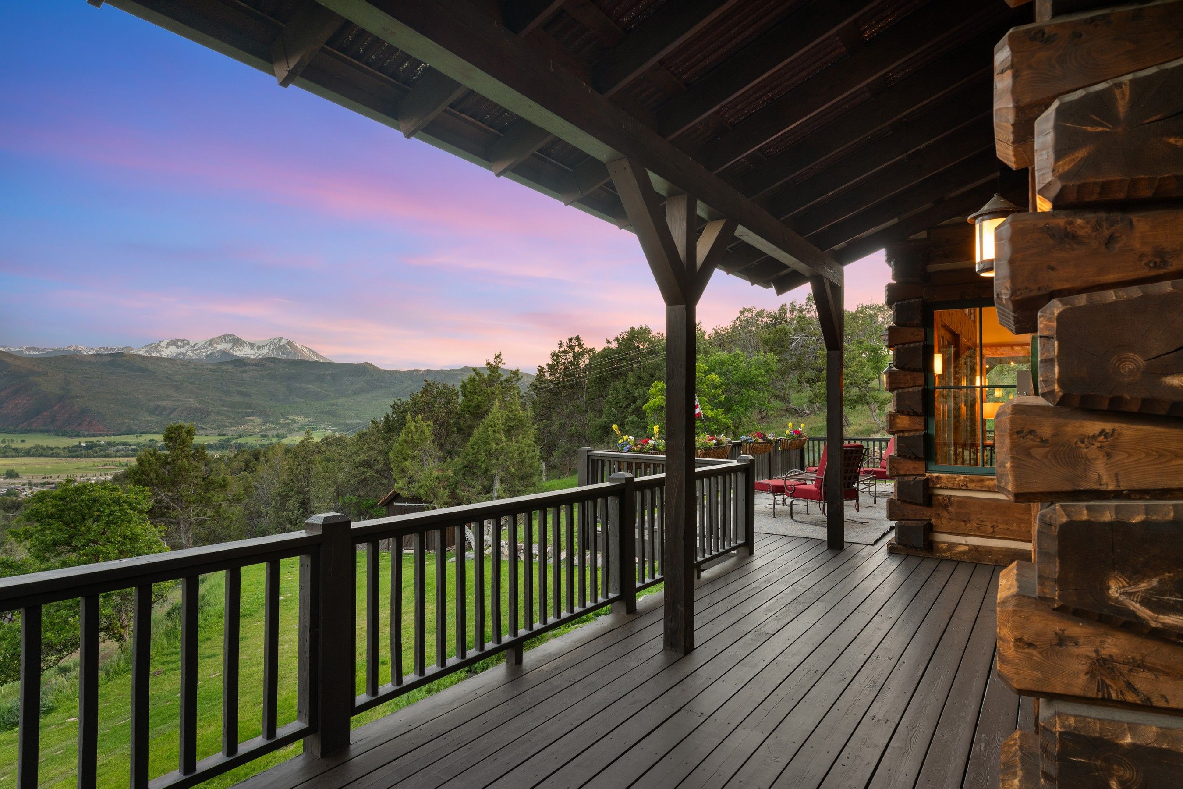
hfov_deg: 85.4
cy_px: 394
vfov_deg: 63.2
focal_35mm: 20
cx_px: 592
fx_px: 641
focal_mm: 19.5
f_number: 7.1
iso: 400
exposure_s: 1/1.67
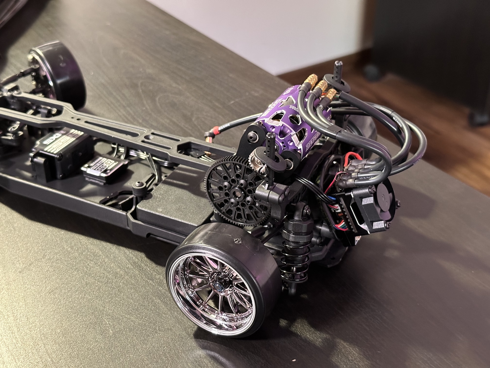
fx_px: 679
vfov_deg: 30.3
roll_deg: +0.4
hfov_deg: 39.7
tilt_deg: -32.3
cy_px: 184
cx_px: 245
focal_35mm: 48
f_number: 1.78
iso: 500
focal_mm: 6.86
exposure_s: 1/30
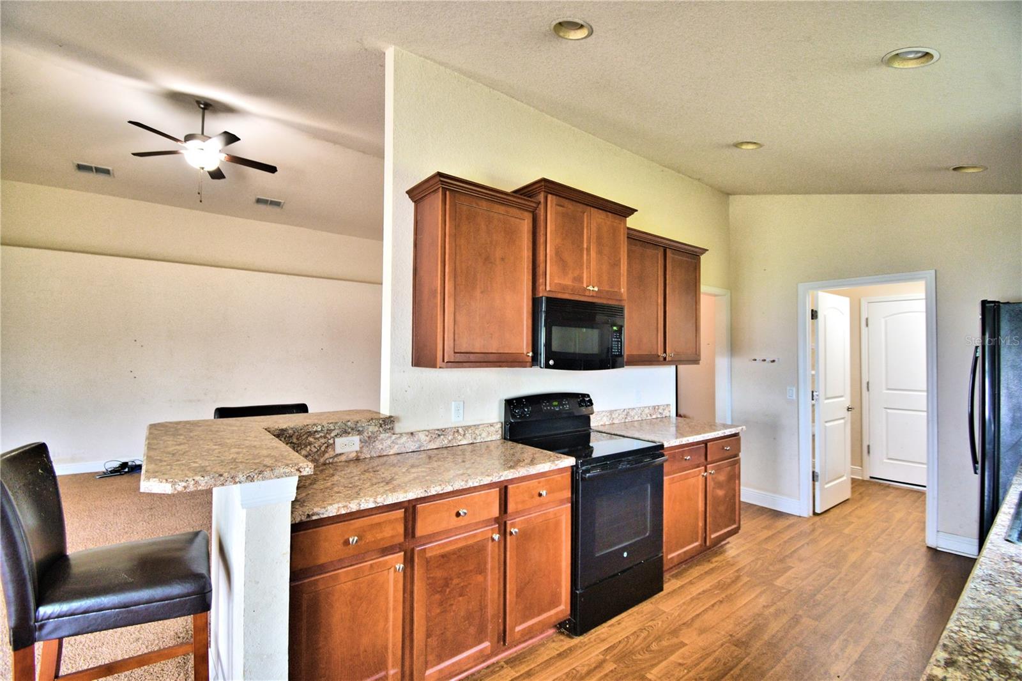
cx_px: 511
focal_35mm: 15
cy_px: 340
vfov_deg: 77.3
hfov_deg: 100.4
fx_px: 426
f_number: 4.5
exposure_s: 1/30
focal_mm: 10
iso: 400
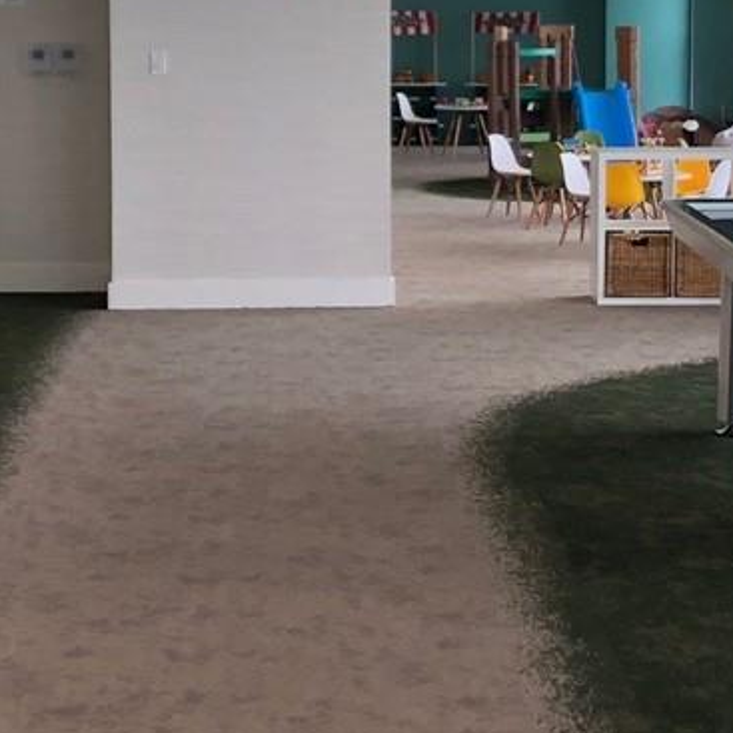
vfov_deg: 16.1
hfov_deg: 16.1
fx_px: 2587
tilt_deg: -4.6
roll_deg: +0.2
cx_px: 507
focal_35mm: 108
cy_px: 218
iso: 50
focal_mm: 3.99
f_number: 1.8
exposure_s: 1/120
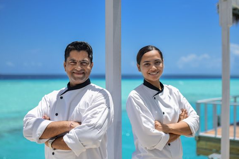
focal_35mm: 49
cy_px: 80
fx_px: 325
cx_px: 132
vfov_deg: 27.5
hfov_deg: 40.3
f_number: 1.8
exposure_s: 1/4000
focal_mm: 35
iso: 80
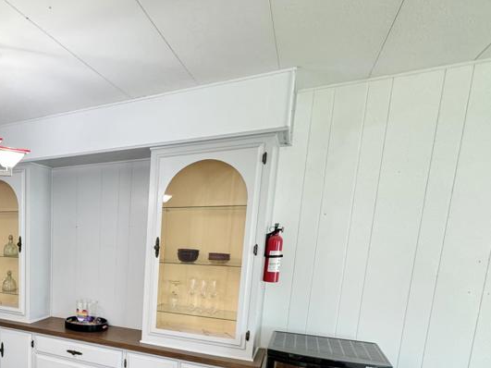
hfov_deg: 55.5
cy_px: 295
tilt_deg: -9.0
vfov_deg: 48.4
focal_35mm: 27
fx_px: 383
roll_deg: -0.7
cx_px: 39
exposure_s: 1/60
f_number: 2.2
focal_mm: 2.22
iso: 250
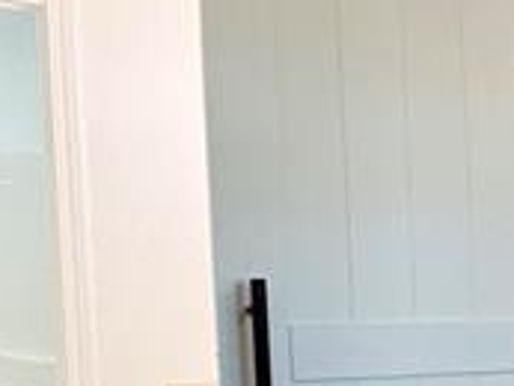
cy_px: 356
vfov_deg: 17.5
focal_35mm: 83
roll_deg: +1.0
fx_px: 1233
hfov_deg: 14.3
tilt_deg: -1.3
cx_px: 1272
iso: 250
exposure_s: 1/120
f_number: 2.2
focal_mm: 2.22
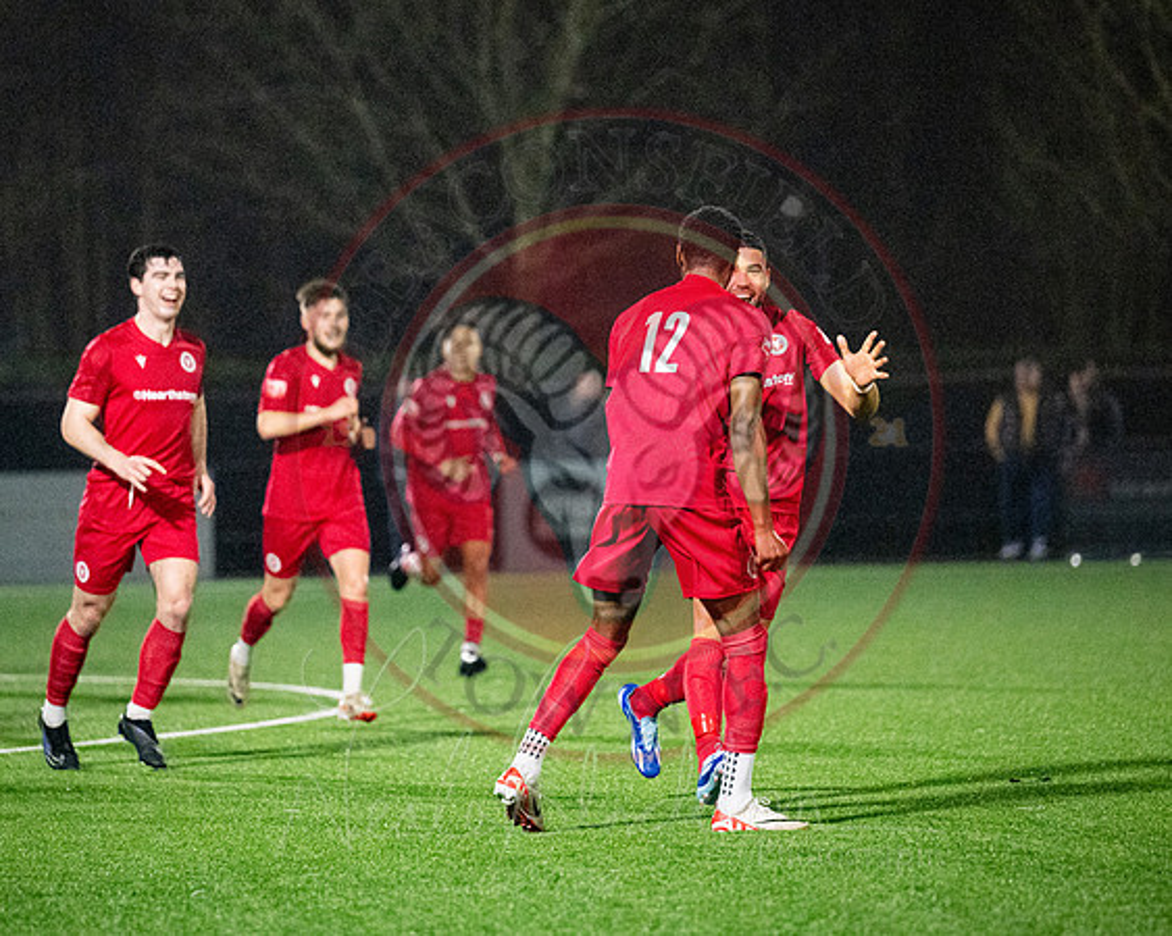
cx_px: 465
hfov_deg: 8.7
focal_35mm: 222
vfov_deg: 7.0
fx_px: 7711
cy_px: 444
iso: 8000
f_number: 2.8
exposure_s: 1/1000
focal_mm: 160
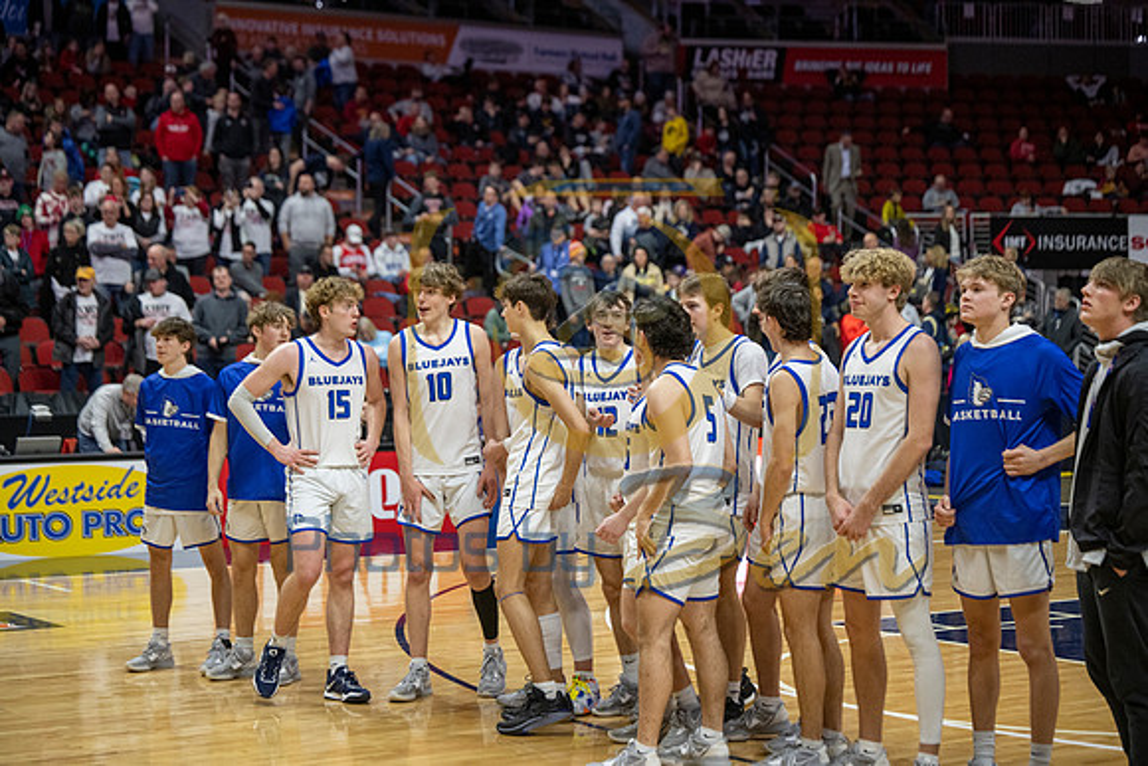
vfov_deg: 19.5
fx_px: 2233
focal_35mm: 70
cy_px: 383
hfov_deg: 28.8
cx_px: 574
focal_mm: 70
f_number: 2.8
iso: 2500
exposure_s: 1/800
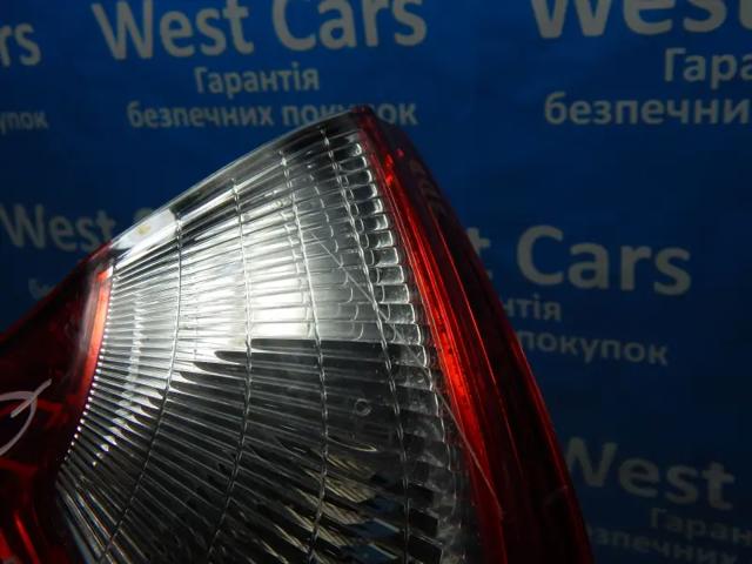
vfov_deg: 37.7
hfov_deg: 49.0
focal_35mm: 38
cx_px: 376
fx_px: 826
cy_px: 282
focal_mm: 6.8
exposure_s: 1/250
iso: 180
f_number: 3.4
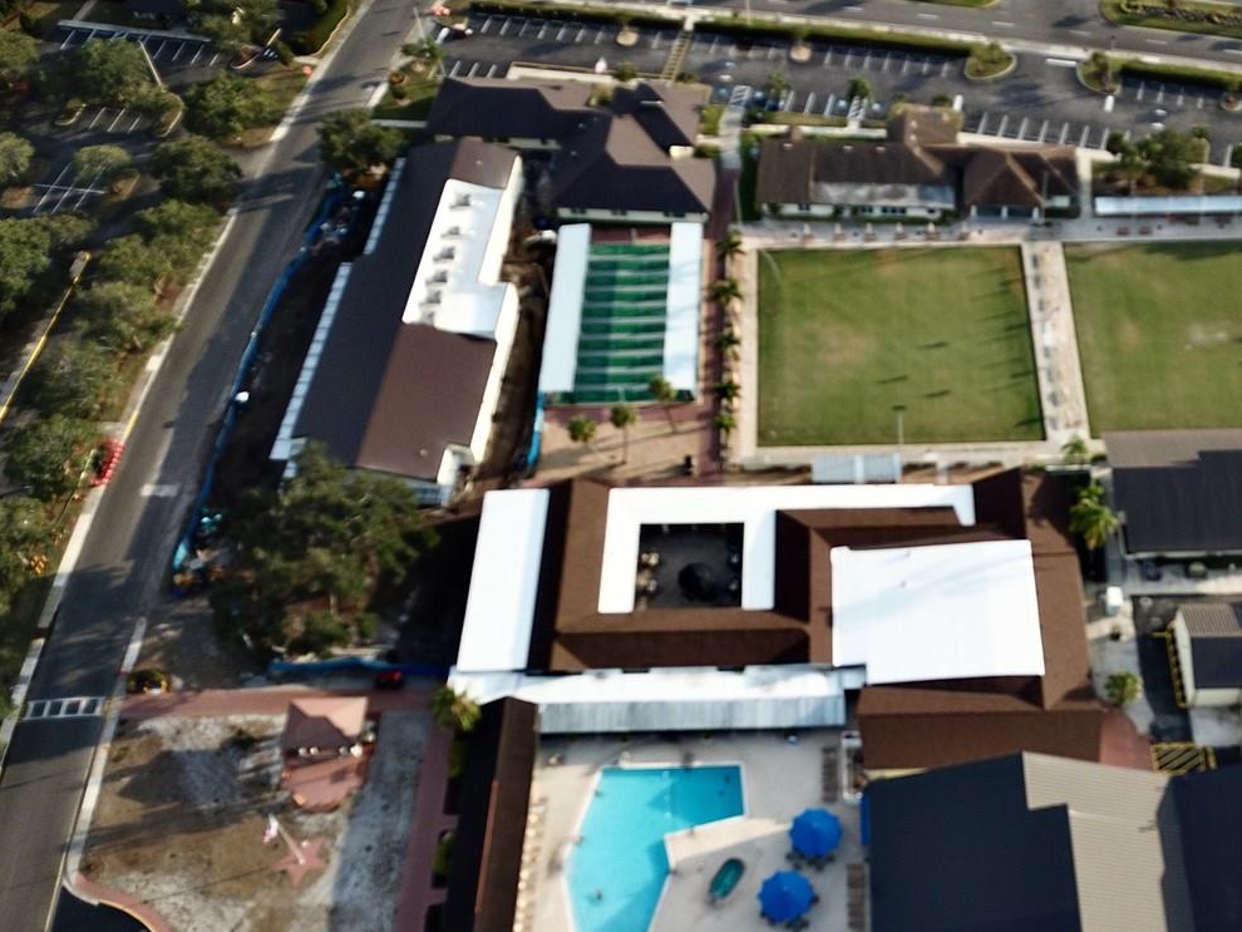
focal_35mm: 42
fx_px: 1507
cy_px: 633
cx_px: 864
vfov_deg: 34.0
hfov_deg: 43.9
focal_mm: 4.73
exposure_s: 1/633
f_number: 2.2
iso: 100
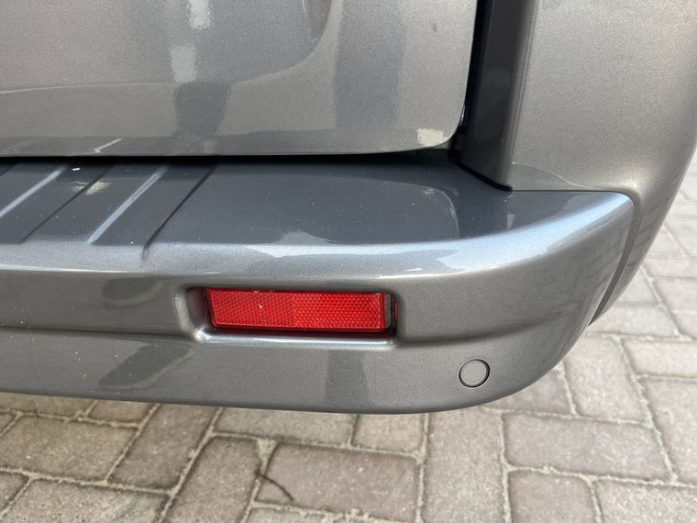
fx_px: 524
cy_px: 262
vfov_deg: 53.1
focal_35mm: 26
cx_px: 348
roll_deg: +3.7
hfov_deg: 67.3
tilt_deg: -28.5
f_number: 1.6
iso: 64
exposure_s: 1/121
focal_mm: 5.1
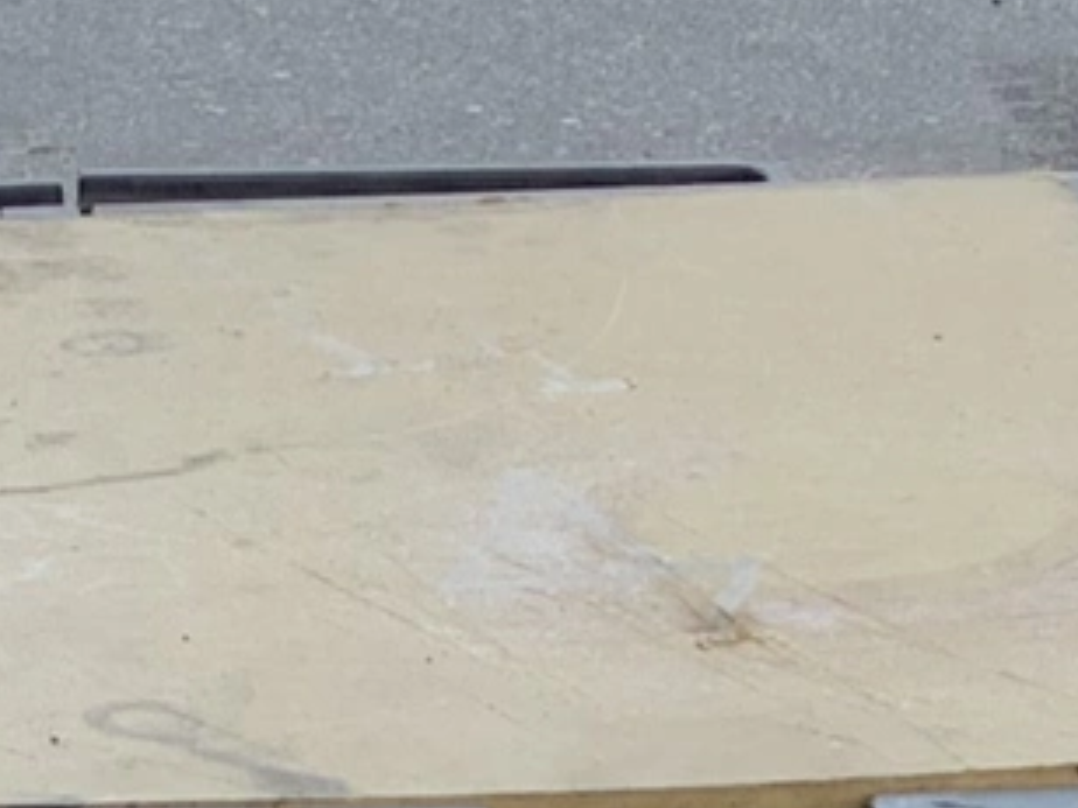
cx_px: -63
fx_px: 6259
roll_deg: +0.4
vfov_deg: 7.0
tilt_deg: -29.3
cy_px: 1924
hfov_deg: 9.8
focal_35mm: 201
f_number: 2.4
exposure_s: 1/100
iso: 32
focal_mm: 3.3
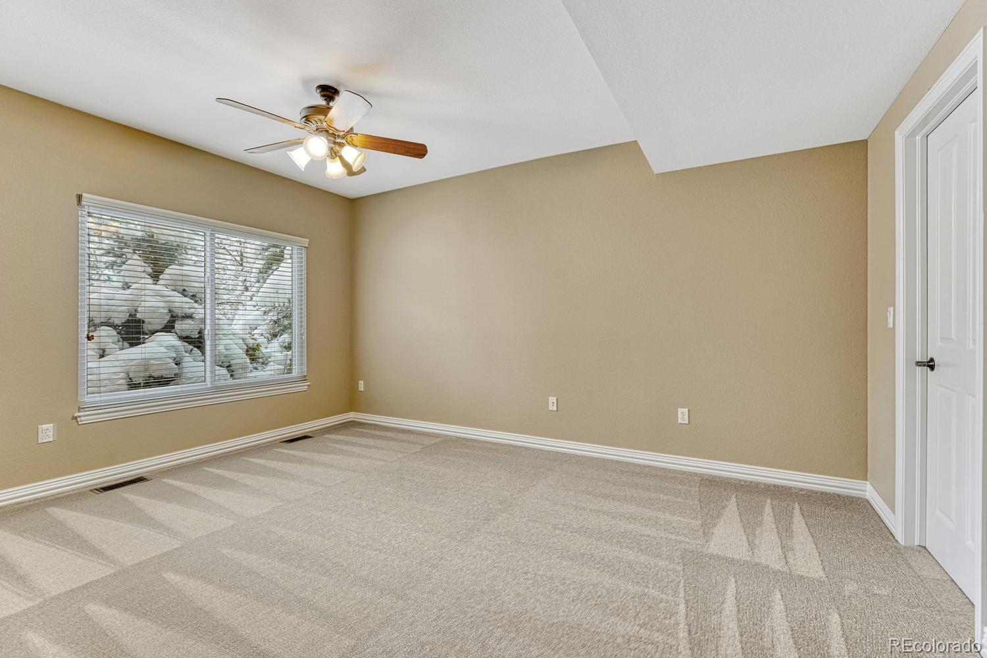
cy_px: 329
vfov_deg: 81.2
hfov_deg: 104.3
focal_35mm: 14
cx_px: 494
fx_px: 384
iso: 400
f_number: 8
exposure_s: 1/100
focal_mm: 14
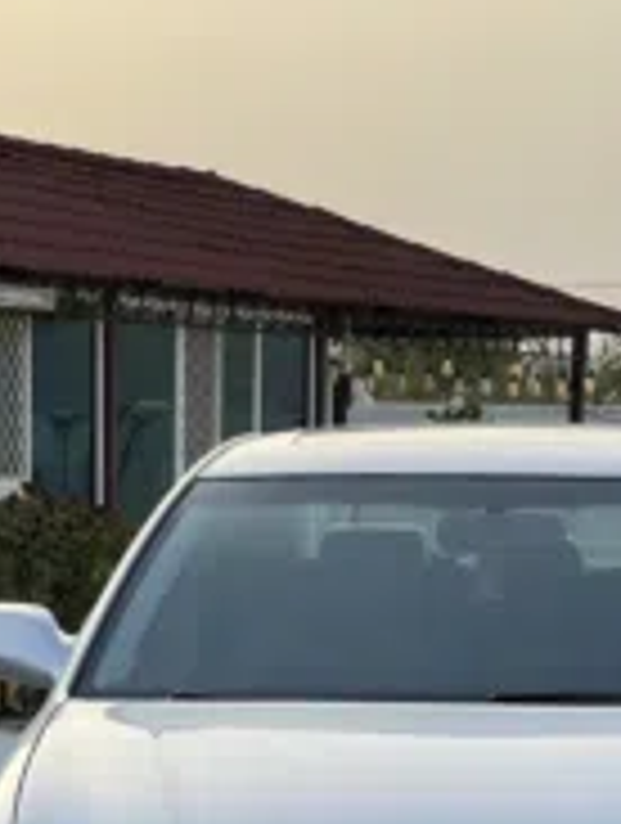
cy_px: 684
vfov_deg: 11.7
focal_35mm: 168
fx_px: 4005
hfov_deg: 8.9
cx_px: 477
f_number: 2.8
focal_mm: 9
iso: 25
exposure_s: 1/259
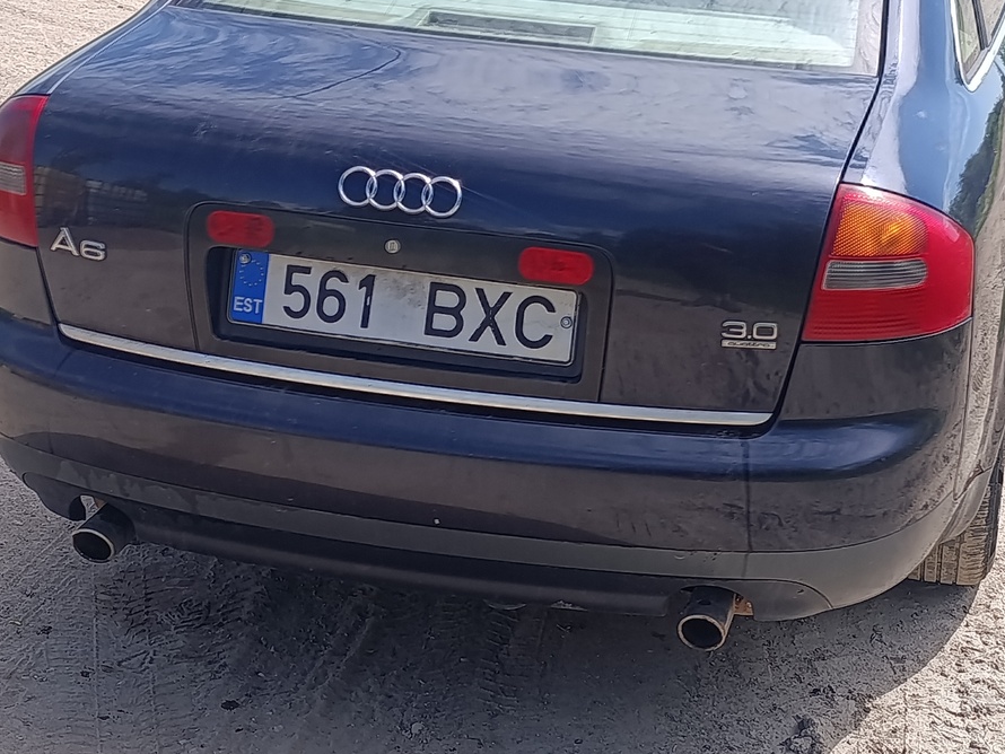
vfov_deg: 23.2
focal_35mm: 63
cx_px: 687
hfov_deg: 30.4
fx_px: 1830
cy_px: 264
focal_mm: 6.11
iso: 50
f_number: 1.65
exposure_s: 1/510
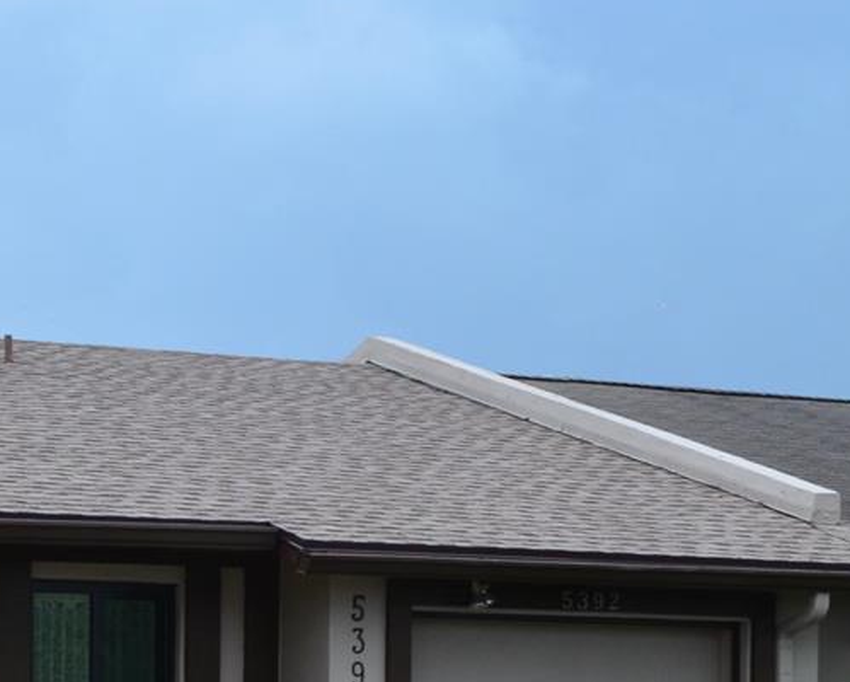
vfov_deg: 15.0
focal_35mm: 99
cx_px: -164
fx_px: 2492
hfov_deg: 18.4
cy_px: 835
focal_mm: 22
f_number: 9
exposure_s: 1/160
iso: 400
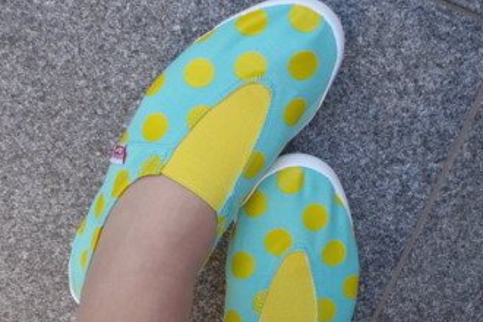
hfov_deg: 37.5
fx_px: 711
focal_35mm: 53
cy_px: 212
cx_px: 271
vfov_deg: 25.4
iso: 80
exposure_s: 1/80
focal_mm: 5
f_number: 3.9
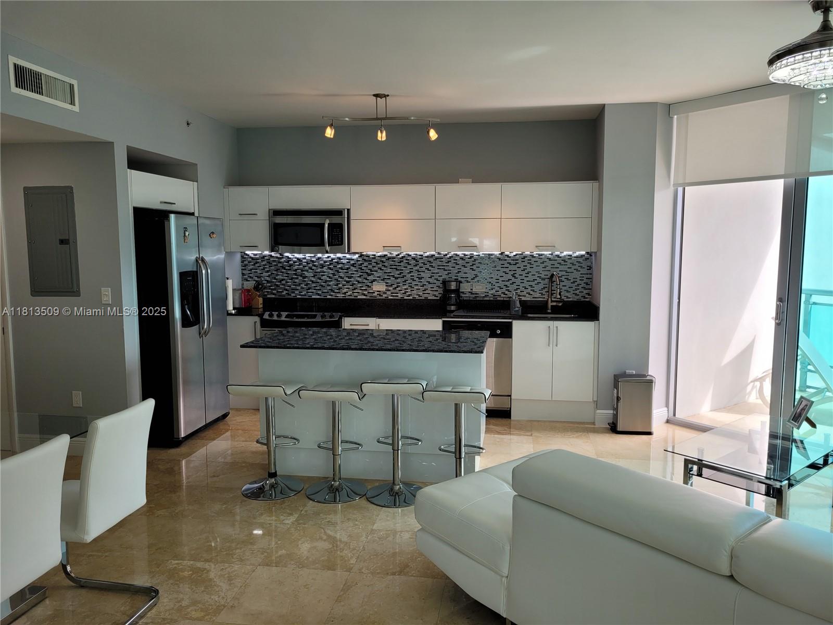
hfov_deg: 67.3
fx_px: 626
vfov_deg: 53.1
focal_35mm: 26
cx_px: 416
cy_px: 312
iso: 40
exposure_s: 1/280
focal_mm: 5.4
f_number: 1.8
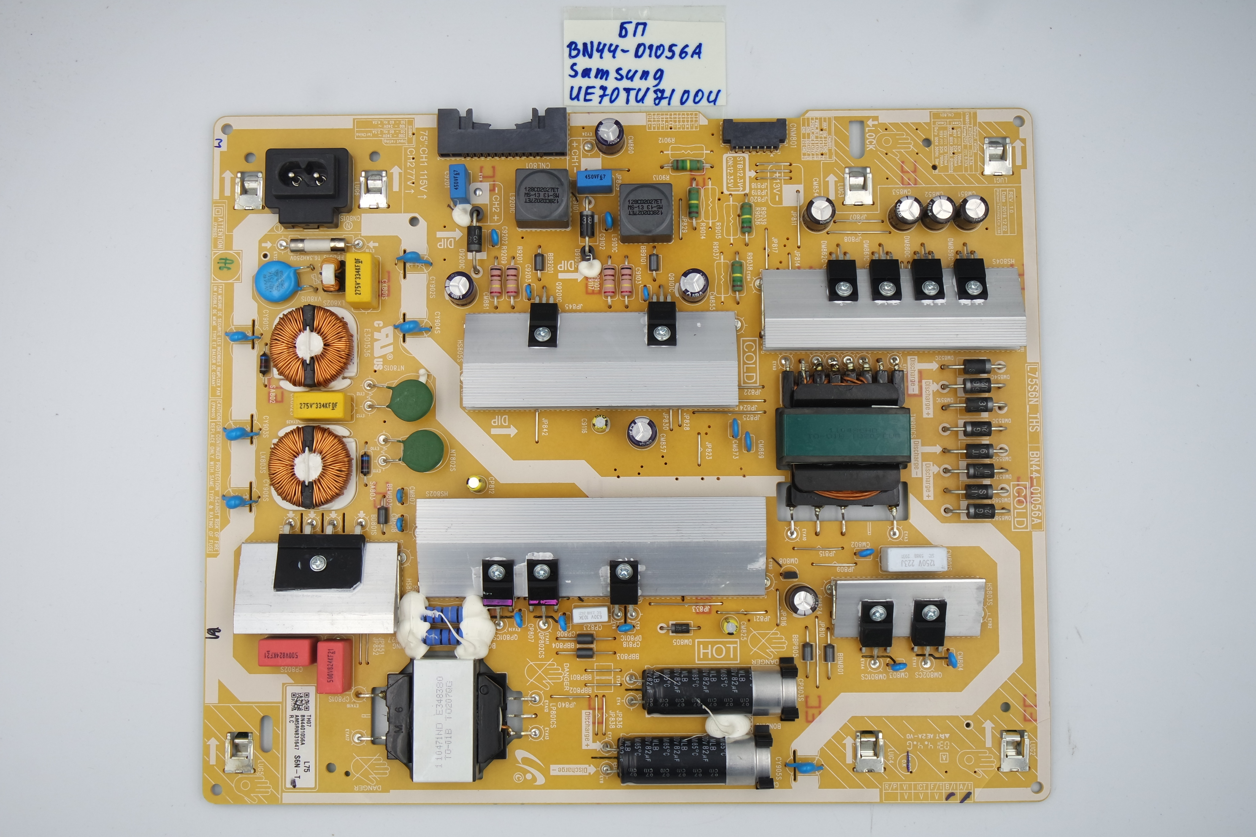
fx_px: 1500
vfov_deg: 31.2
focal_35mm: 43
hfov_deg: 45.4
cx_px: 628
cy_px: 418
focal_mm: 16
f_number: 5.6
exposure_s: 1/100
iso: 160
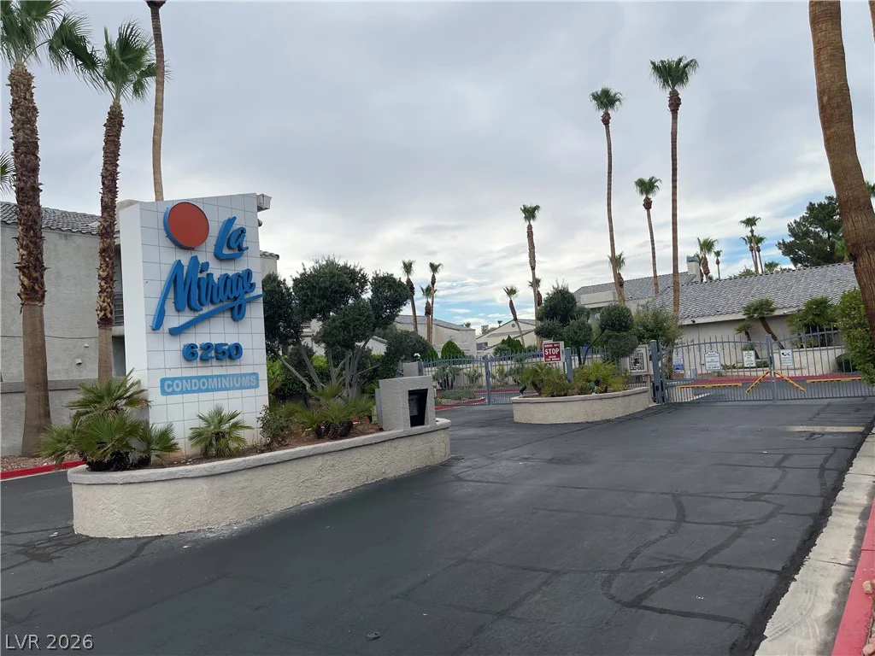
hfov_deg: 69.4
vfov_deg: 54.9
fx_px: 632
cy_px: 328
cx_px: 438
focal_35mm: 25
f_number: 1.6
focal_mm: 5.1
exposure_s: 1/3165
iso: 32
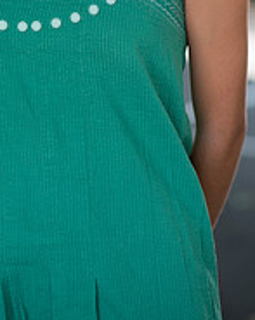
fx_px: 1841
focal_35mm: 195
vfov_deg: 9.8
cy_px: -70
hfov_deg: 7.9
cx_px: 23
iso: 200
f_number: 2.5
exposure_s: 1/320
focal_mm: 85
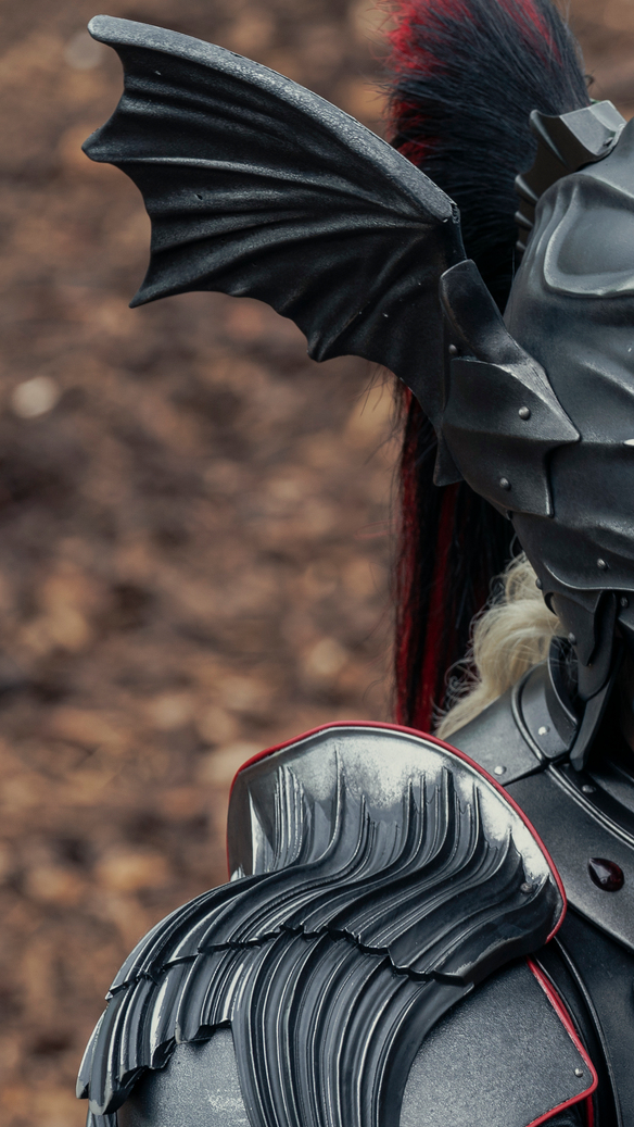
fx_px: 8510
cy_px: 641
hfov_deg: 4.2
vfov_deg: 7.6
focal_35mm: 285
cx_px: 961
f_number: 6.3
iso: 250
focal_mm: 147
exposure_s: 1/160
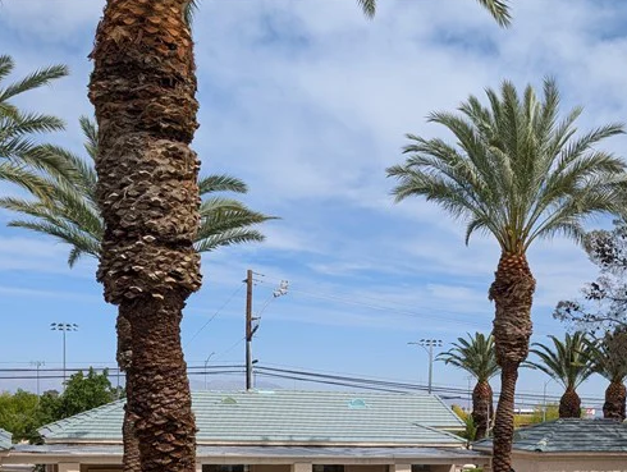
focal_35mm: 50
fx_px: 907
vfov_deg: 27.3
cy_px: 485
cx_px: 383
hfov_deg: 37.9
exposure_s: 1/1232
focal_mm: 6.9
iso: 21
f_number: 1.68
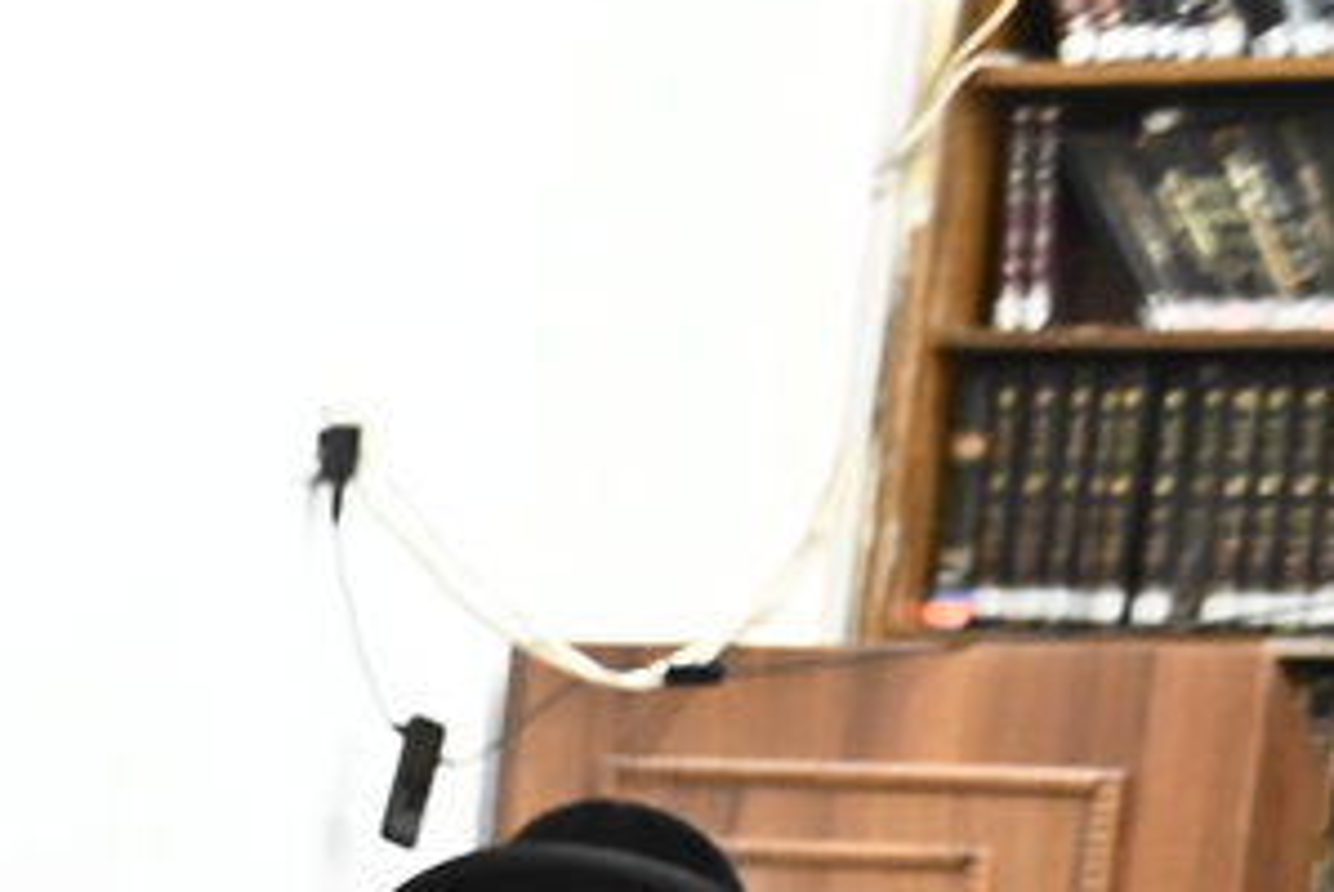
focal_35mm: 159
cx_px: -1767
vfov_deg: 8.1
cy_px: 2049
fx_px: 5897
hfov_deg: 11.1
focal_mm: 34
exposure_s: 1/200
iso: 3200
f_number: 5
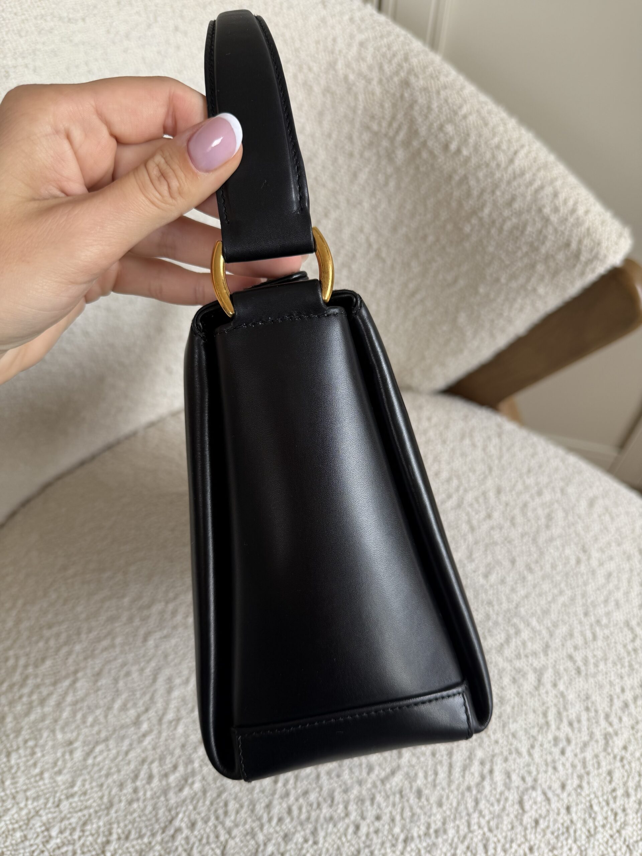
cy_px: 428
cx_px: 321
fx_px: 593
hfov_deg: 56.8
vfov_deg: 71.6
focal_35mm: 24
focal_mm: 6.76
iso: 50
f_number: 1.78
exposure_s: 1/121
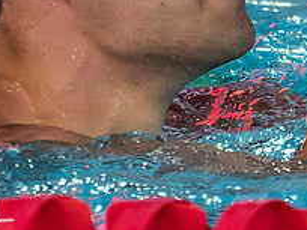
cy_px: 12
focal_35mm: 2627
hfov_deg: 0.8
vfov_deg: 0.6
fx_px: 23298
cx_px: 18
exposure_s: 1/1000
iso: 500
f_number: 2.8
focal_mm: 200
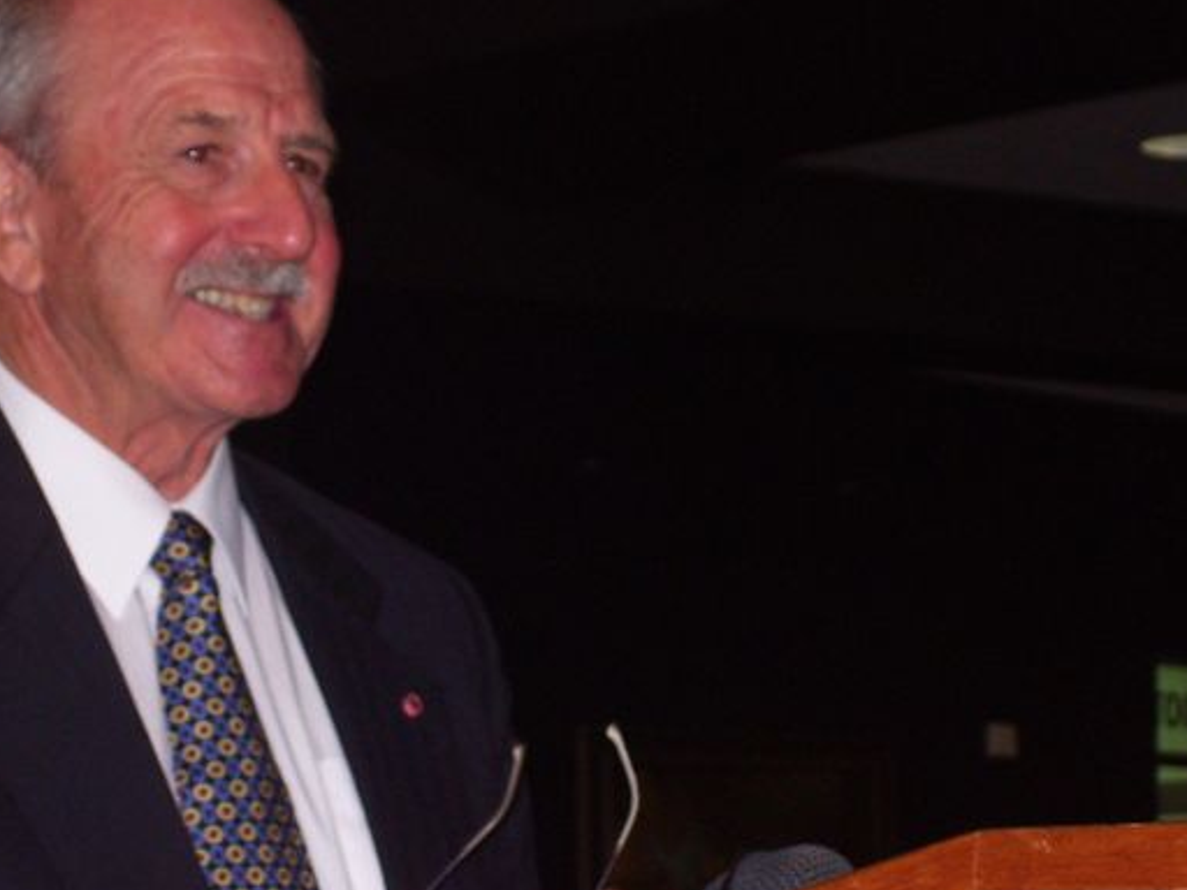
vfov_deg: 11.0
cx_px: 482
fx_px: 4629
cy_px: 445
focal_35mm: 135
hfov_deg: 14.6
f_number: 4.6
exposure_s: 1/90
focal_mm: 18
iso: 200
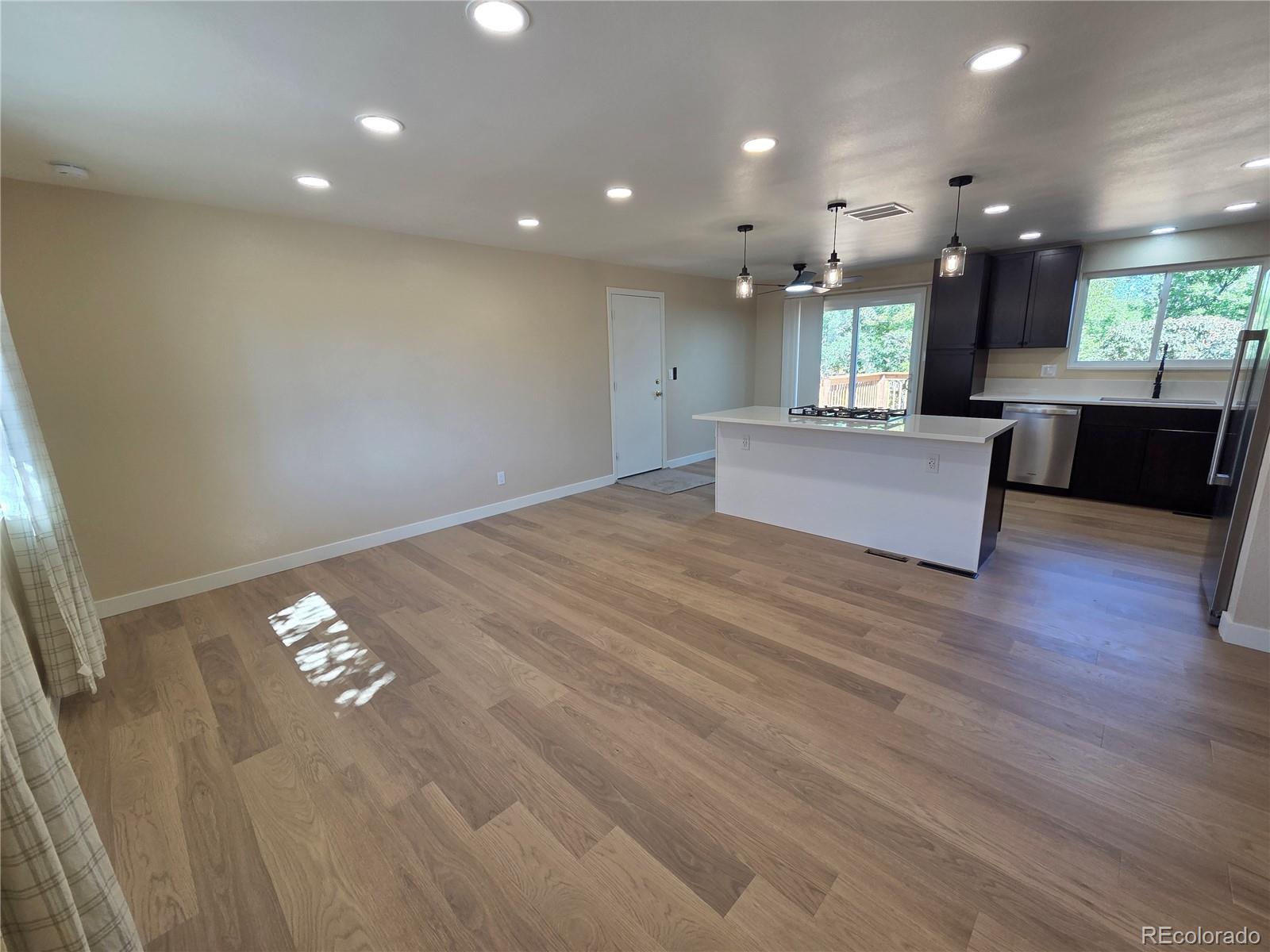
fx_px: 477
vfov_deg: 89.9
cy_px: 476
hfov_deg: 106.2
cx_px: 635
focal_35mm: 13
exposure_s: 1/120
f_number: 2.2
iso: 80
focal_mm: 2.2
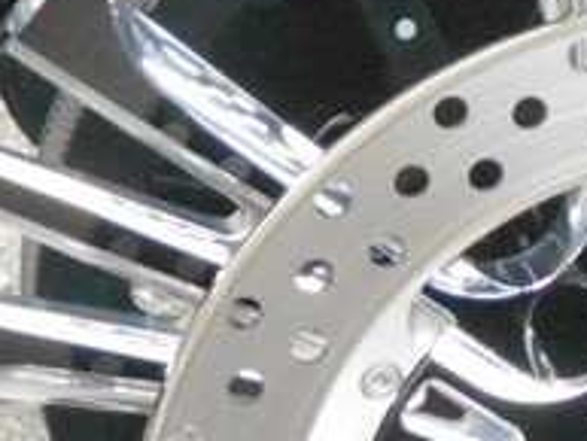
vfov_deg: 4.8
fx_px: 5277
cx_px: 532
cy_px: 398
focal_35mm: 311
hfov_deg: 6.4
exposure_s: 1/250
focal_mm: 8.8
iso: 560
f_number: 4.5
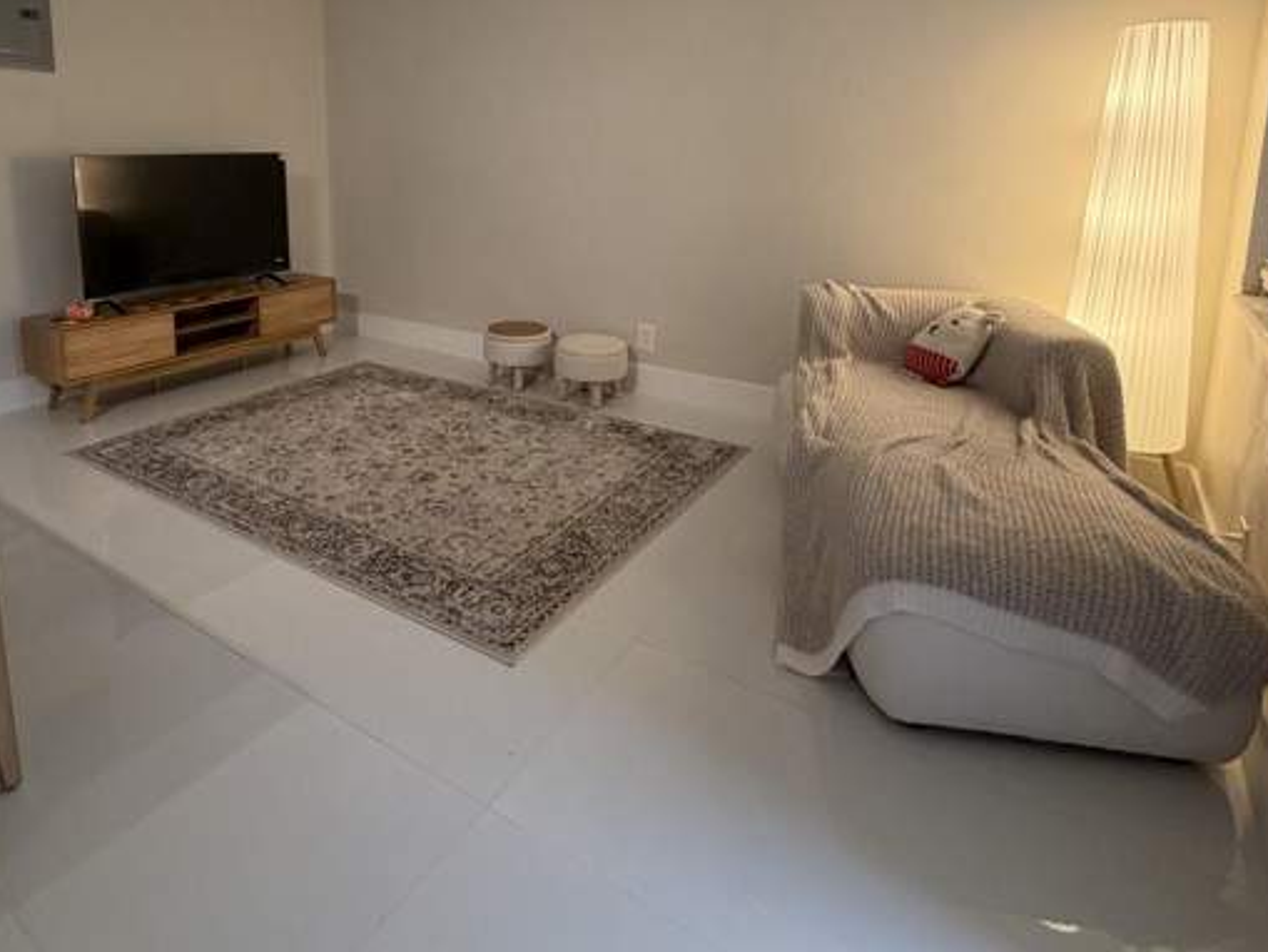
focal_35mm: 22
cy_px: 267
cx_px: 508
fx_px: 806
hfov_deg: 75.5
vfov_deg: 58.7
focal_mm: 2.22
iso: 200
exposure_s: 1/60
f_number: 2.2
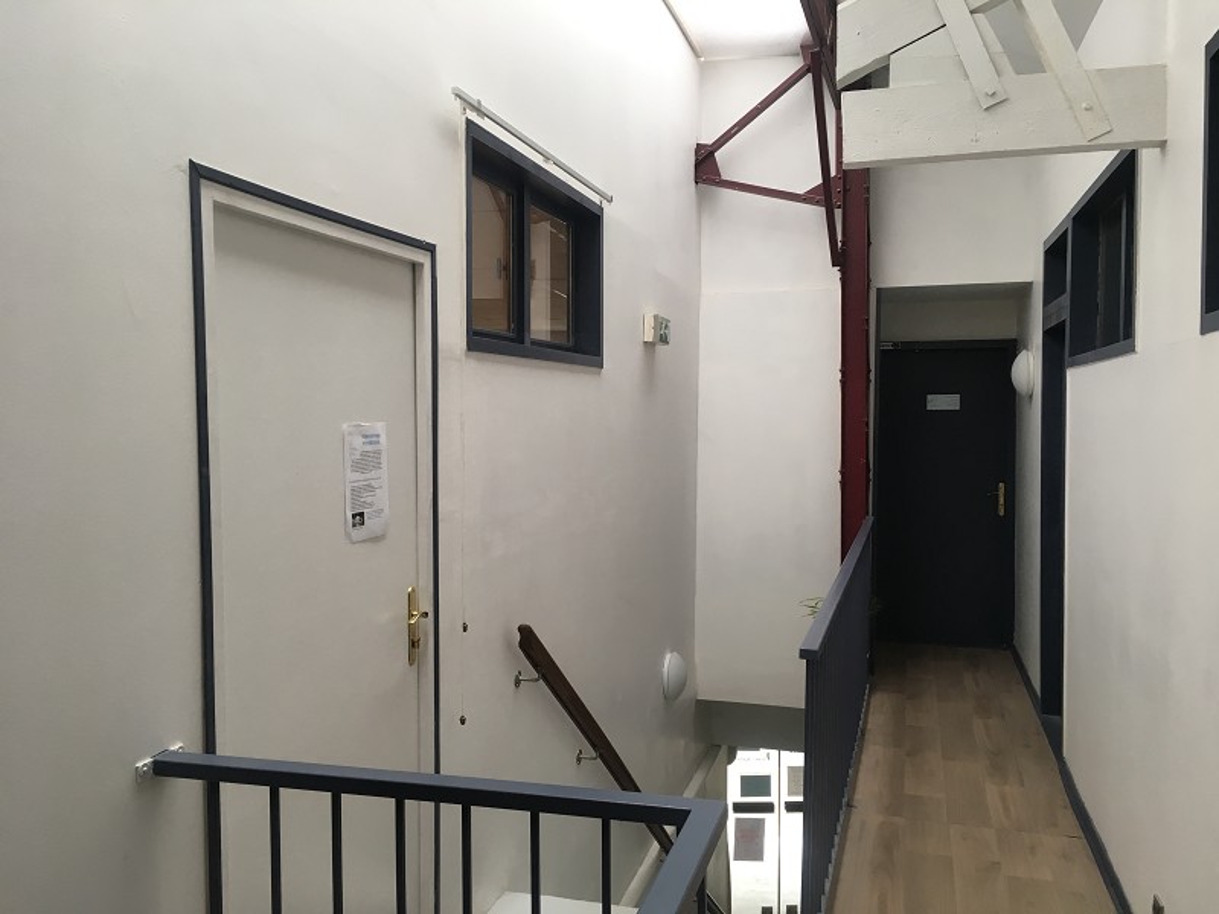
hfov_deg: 61.7
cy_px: 457
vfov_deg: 48.2
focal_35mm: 29
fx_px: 1021
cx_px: 610
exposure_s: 1/33
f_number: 2.2
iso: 25
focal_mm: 4.15
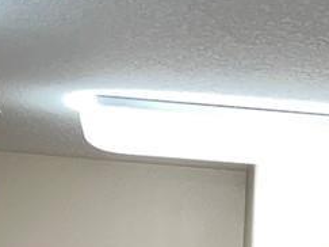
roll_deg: -2.3
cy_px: 536
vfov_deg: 8.2
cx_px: 353
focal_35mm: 171
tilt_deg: -3.5
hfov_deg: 11.4
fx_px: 1624
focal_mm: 5.7
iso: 40
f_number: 1.5
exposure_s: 1/30
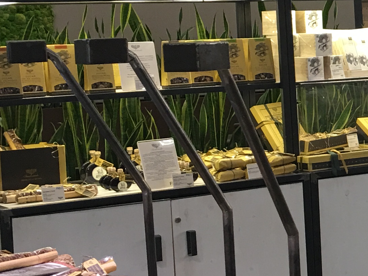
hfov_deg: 16.2
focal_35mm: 107
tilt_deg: -3.0
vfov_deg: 13.8
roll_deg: +1.5
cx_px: 614
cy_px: 101
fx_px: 1138
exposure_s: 1/17
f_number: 2.2
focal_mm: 4.15
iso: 40
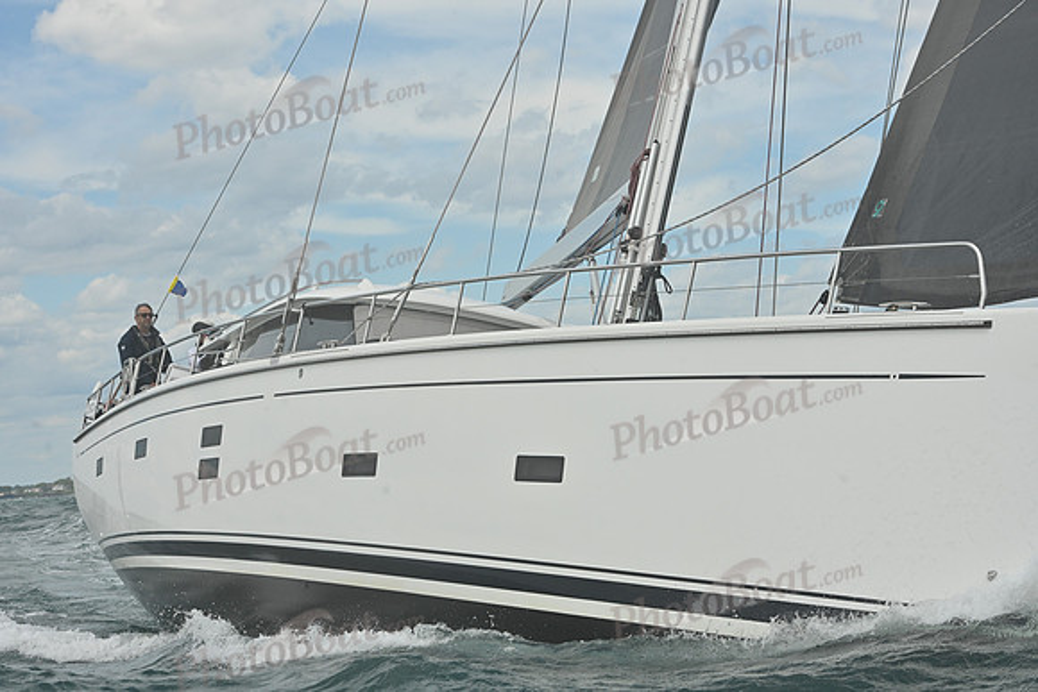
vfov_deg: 15.2
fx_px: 2595
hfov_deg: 22.6
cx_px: 519
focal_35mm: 90
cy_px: 346
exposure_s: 1/1250
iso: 320
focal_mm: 90
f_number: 10
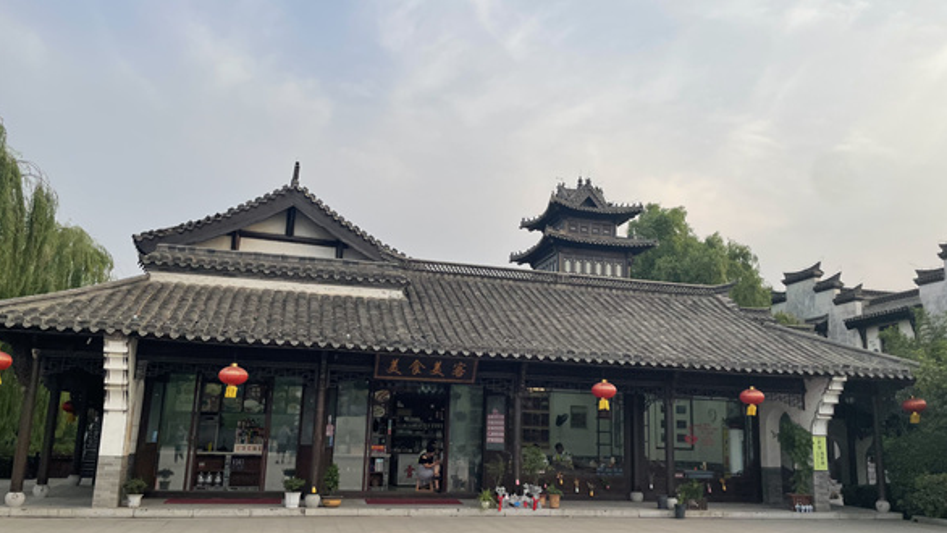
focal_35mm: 29
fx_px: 728
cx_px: 477
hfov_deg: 66.1
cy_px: 286
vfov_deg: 40.2
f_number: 1.6
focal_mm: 4.2
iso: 32
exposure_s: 1/729
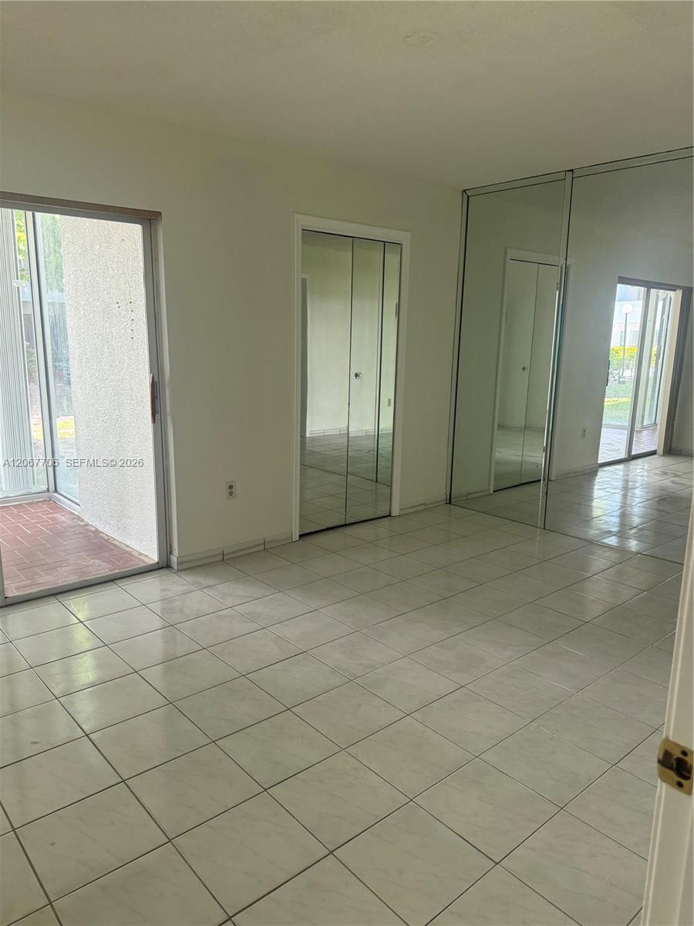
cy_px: 463
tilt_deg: -11.1
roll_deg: -1.6
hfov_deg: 56.8
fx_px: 642
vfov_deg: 71.6
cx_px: 347
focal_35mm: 24
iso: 200
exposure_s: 1/132
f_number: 1.78
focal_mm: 6.76
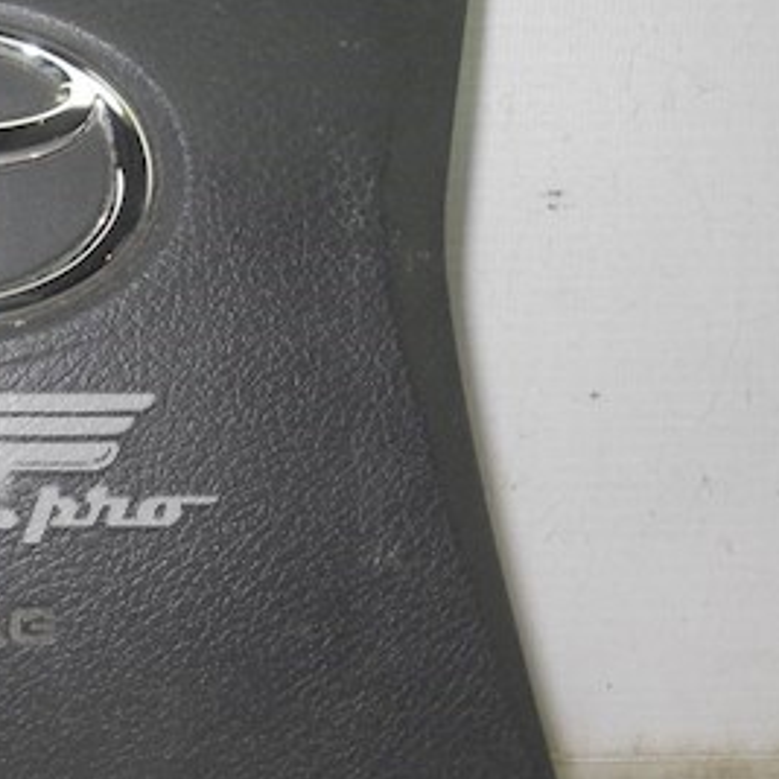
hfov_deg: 18.9
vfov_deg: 19.9
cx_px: -134
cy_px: 481
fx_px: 2215
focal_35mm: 87
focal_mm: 6.72
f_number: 5.5
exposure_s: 1/30
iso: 80
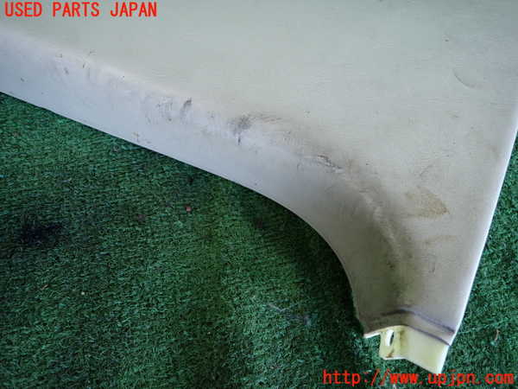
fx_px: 374
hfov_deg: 69.4
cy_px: 194
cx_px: 259
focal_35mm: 25
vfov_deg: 54.9
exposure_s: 1/125
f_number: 2
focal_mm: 4.5
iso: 400
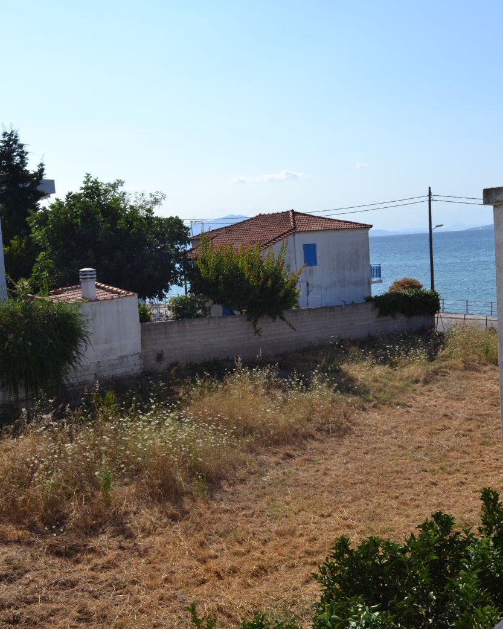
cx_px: 248
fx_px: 837
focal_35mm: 45
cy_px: 364
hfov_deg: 33.4
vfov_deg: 41.0
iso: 100
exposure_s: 1/200
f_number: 10
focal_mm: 26
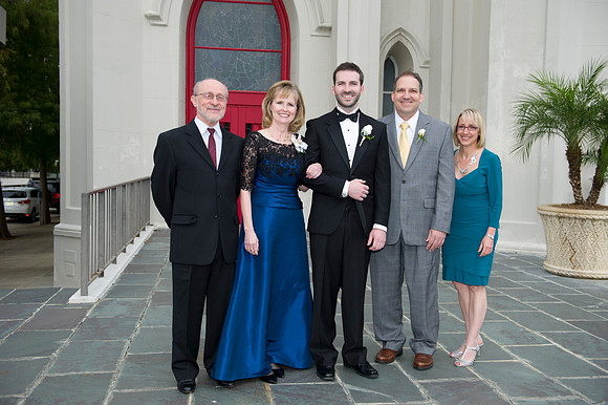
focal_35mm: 36
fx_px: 608
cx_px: 304
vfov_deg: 36.8
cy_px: 202
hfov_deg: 53.2
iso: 200
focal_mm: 36
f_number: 4
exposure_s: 1/125
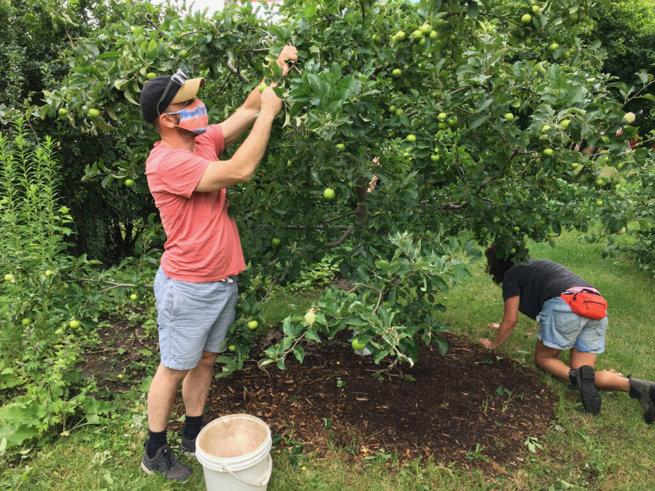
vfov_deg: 48.2
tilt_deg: -7.0
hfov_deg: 61.7
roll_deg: -1.6
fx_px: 549
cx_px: 328
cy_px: 246
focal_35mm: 29
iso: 32
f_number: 2.2
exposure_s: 1/120
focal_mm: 4.15
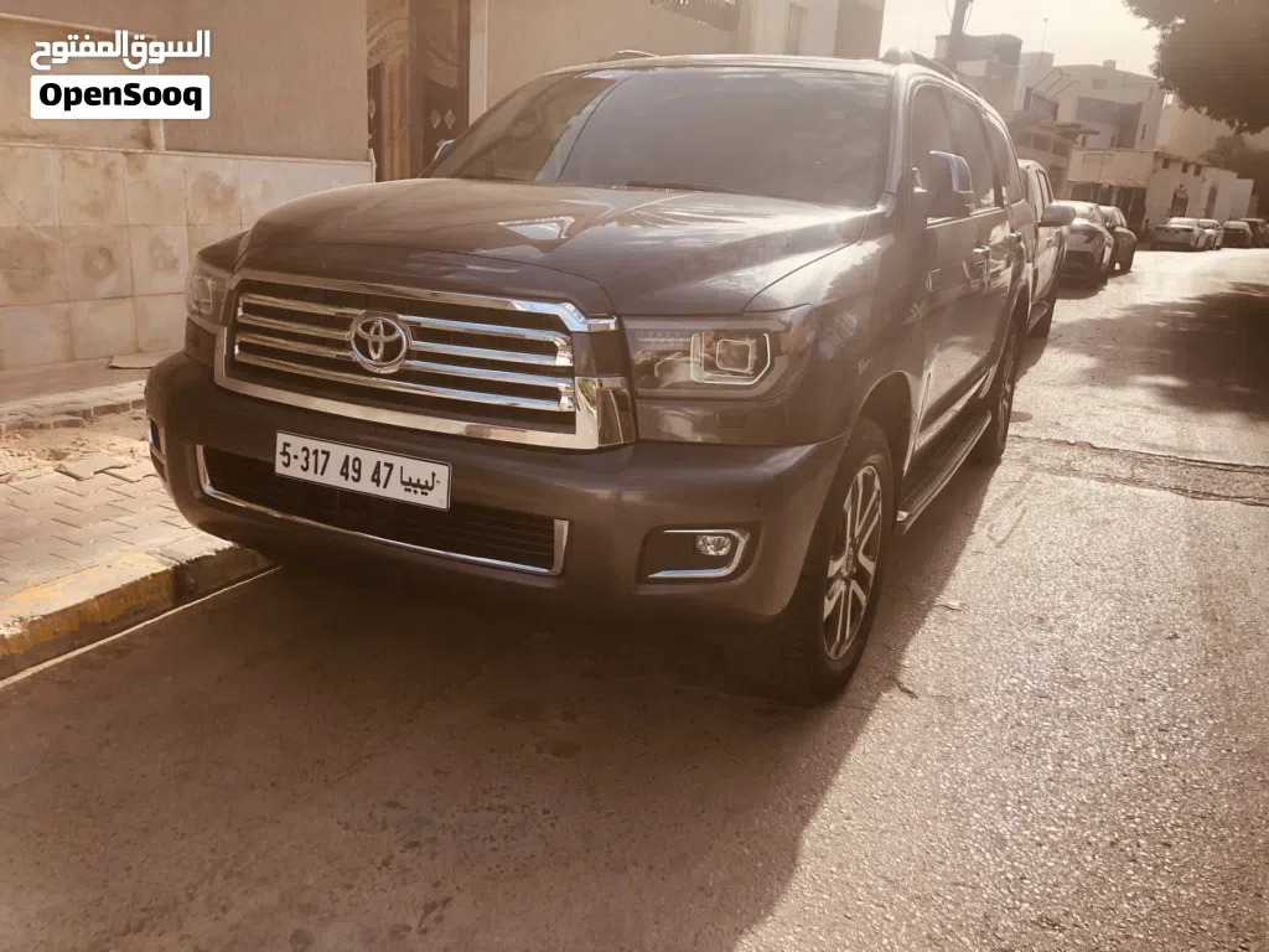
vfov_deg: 49.7
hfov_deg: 63.4
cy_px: 476
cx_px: 634
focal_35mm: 28
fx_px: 1026
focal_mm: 4
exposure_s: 1/1715
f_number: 1.8
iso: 20
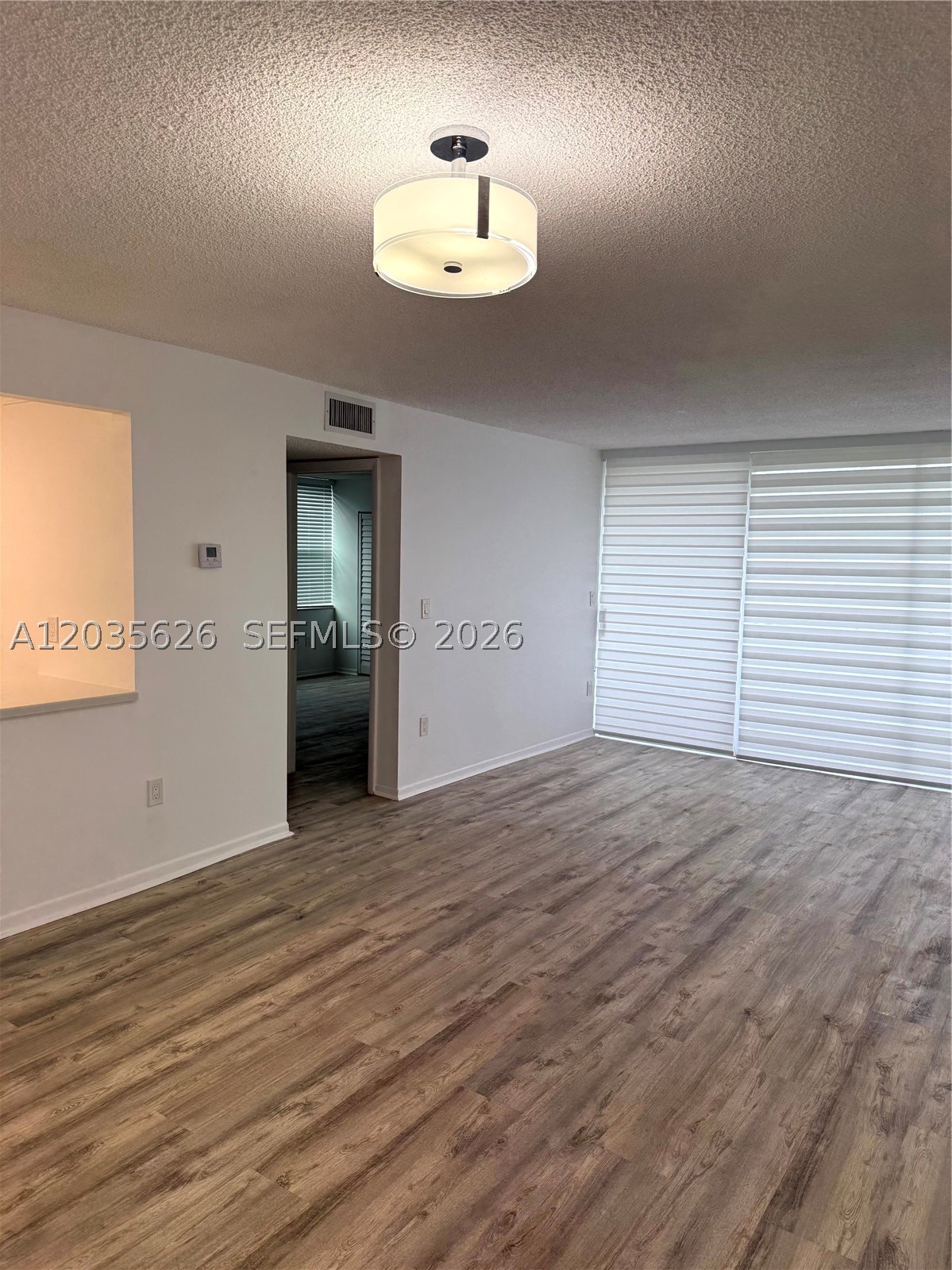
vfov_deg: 71.6
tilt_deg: -4.9
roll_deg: -1.6
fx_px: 880
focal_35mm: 24
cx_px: 476
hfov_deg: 56.8
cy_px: 635
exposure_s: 1/246
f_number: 1.78
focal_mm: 6.76
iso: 100
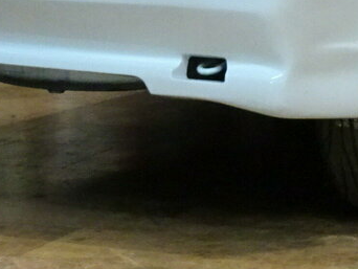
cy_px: -121
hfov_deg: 7.5
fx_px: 2722
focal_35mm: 263
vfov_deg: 5.6
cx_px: 278
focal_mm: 12.87
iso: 800
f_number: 5
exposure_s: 1/20
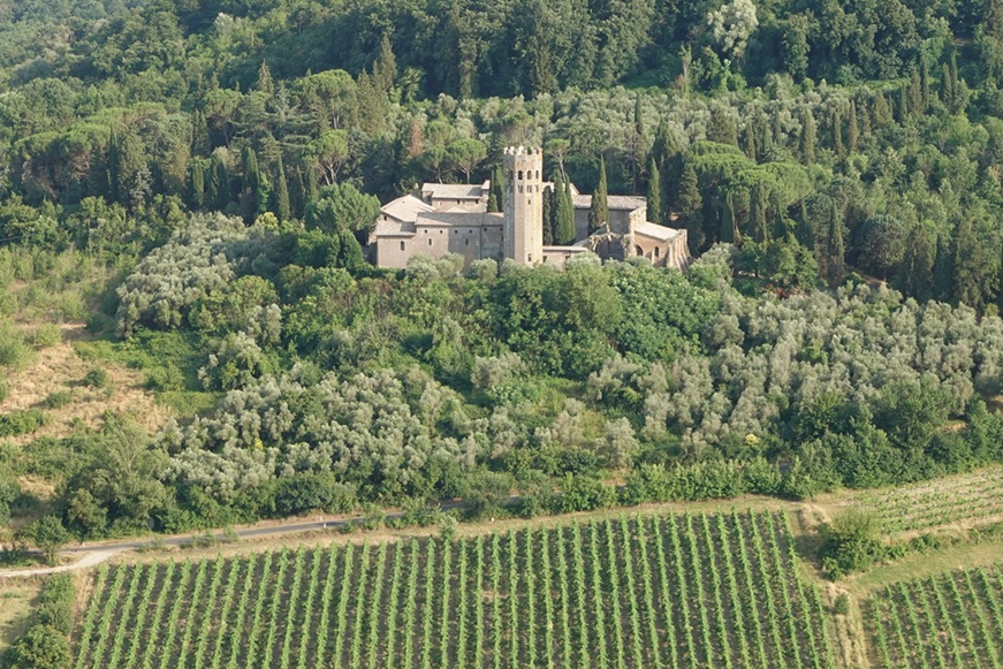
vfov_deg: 12.2
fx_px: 3121
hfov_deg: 18.3
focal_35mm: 112
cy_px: 256
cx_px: 484
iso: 125
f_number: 5.6
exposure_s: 1/200
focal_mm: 25.7
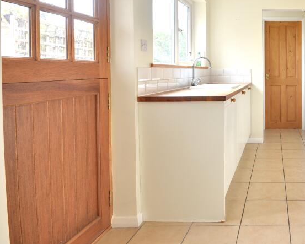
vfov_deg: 52.9
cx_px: 271
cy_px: 66
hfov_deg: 57.4
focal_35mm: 26
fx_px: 235
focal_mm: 10
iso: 200
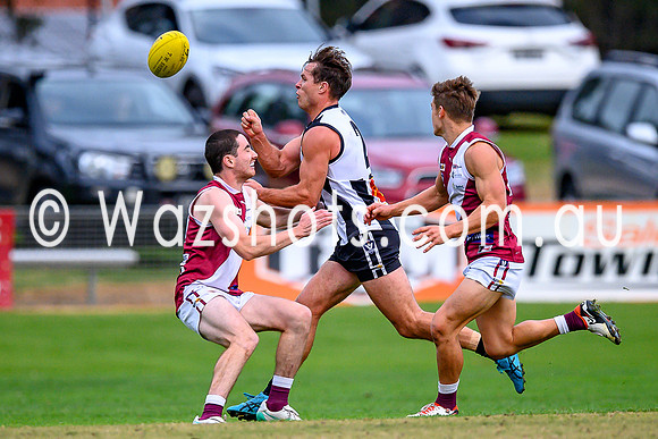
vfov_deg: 1.3
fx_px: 19195
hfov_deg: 2.0
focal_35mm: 1050
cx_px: 334
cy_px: 285
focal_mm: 500
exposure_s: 1/1600
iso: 1250
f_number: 4
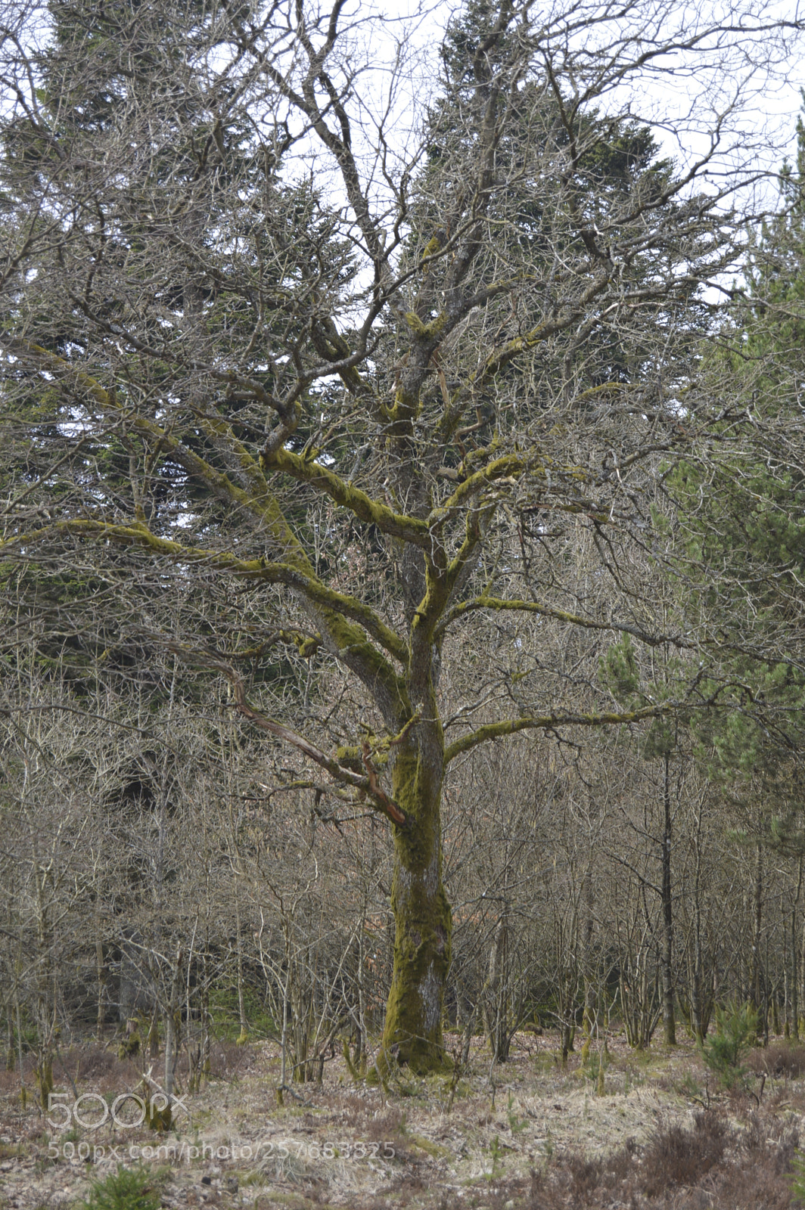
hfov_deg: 16.5
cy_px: 605
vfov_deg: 24.6
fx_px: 2772
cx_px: 402
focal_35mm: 82
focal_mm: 55
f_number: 5.6
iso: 100
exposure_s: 1/125
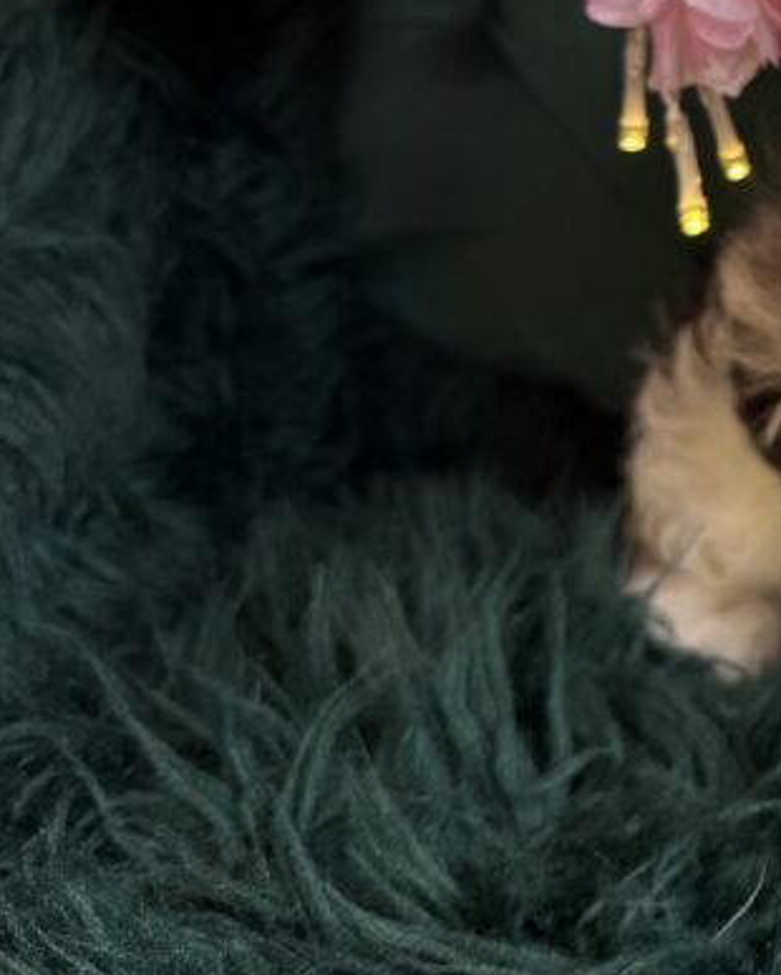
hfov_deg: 21.6
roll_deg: +2.3
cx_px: 1078
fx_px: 1790
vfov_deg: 28.8
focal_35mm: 62
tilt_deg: -8.5
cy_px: 33
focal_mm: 6.76
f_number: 1.78
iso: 50
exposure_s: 1/120
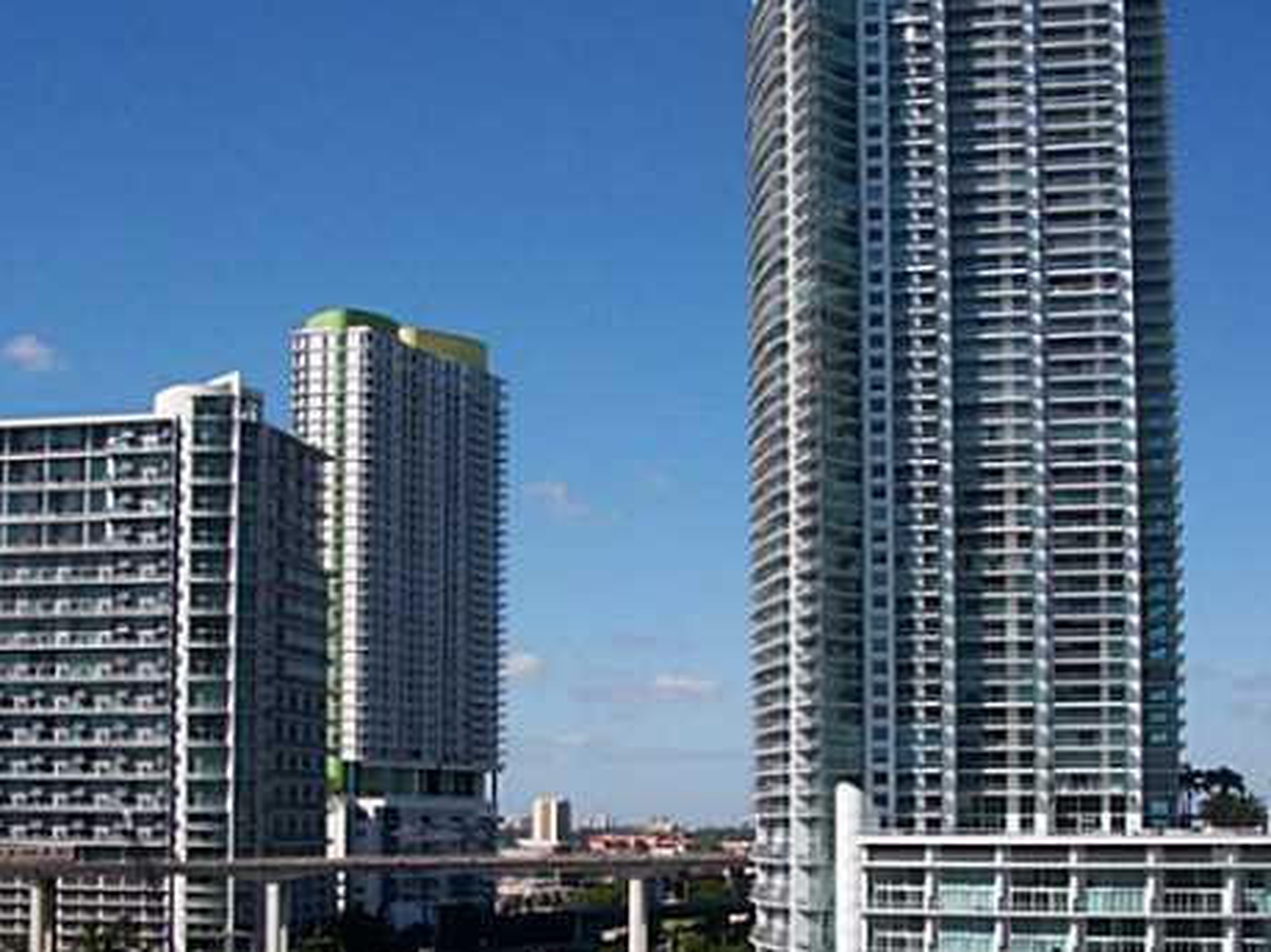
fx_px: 2239
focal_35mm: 61
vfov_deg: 23.7
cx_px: 523
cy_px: 736
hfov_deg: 31.6
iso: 80
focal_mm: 6.3
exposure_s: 1/500
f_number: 5.6
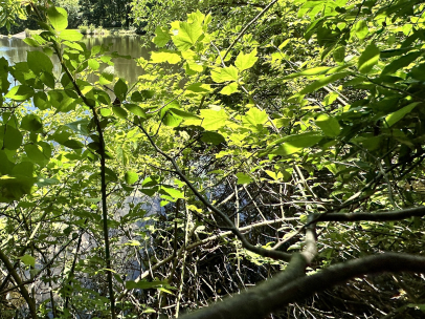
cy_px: 76
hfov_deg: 68.8
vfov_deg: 55.7
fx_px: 282
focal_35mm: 23
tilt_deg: -8.9
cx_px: 103
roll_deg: -0.1
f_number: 2.2
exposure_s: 1/535
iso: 40
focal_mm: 2.22
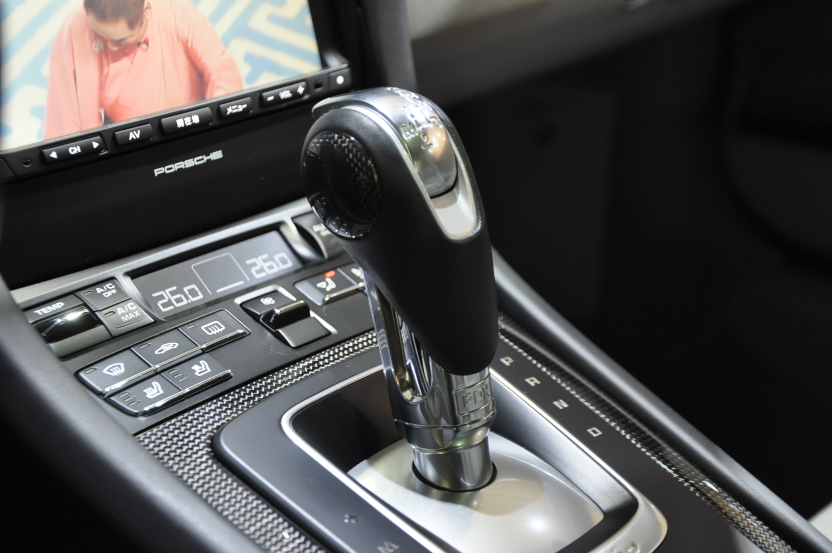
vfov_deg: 18.9
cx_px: 416
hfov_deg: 28.1
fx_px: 1662
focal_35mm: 72
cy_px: 276
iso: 800
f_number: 4.8
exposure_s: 1/13
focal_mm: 48
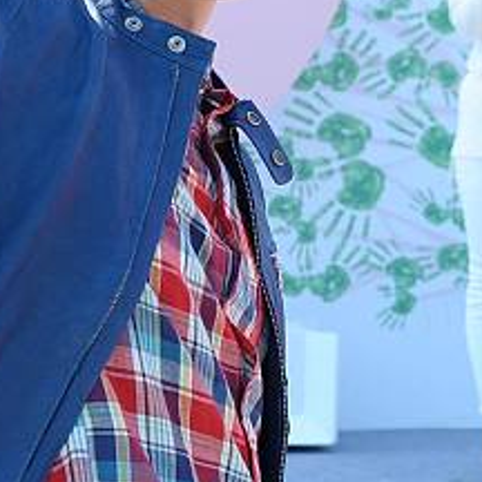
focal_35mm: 179
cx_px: 698
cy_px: 163
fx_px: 2820
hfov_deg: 9.5
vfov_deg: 9.8
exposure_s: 1/400
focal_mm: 38
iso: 200
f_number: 5
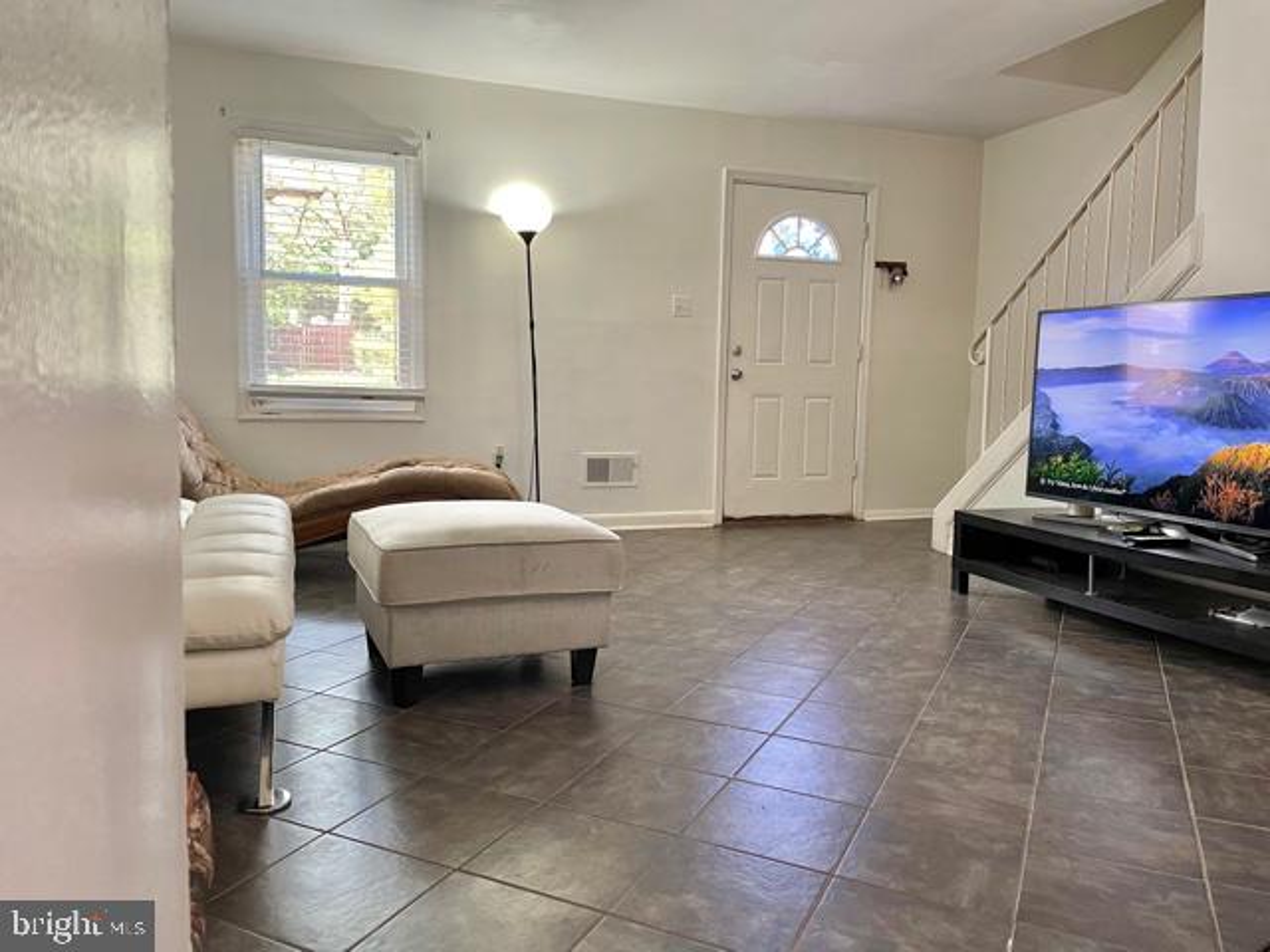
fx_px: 954
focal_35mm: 26
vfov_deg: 53.1
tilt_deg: -5.8
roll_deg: -0.8
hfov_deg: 67.3
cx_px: 635
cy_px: 476
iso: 200
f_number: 1.6
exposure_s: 1/60
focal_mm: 4.2
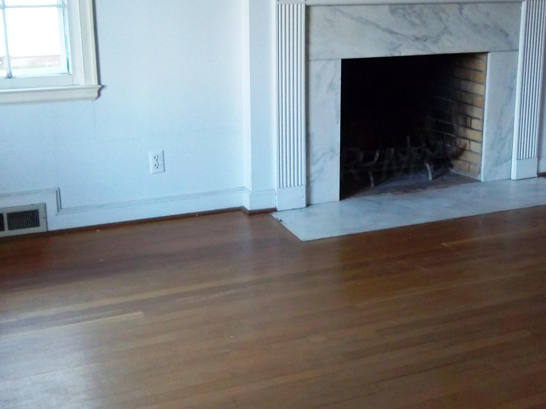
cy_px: 164
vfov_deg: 27.0
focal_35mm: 54
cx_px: 386
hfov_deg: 35.0
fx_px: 852
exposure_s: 1/30
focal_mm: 6.5
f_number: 3.1
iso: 320
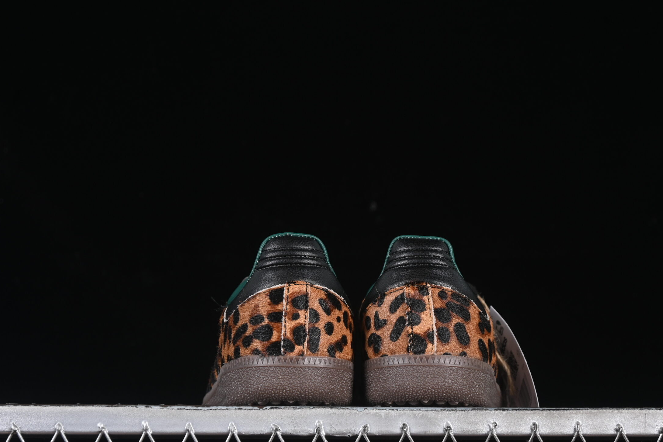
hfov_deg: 23.1
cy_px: 245
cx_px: 361
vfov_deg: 15.5
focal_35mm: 88
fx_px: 1621
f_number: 6.3
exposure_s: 1/60
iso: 160
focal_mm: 50
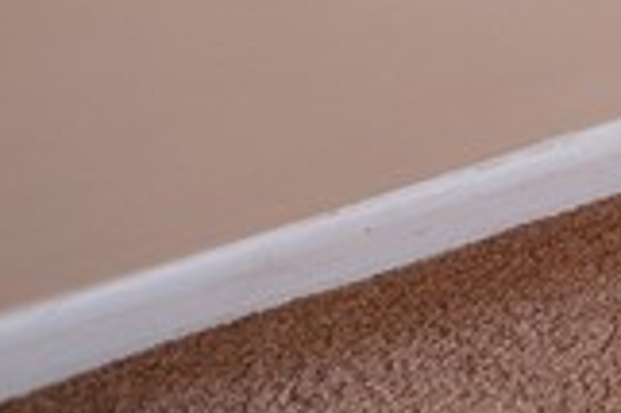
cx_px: 2002
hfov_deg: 10.5
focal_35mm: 108
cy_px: -814
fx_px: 1861
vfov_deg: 9.8
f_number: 6.3
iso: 100
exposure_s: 1/4
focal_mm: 16
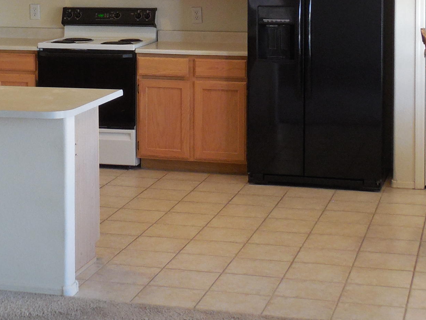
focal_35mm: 97
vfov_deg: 15.0
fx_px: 1194
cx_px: 111
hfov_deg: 20.1
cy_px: 12
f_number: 3.6
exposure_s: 1/30
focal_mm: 7.1
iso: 280
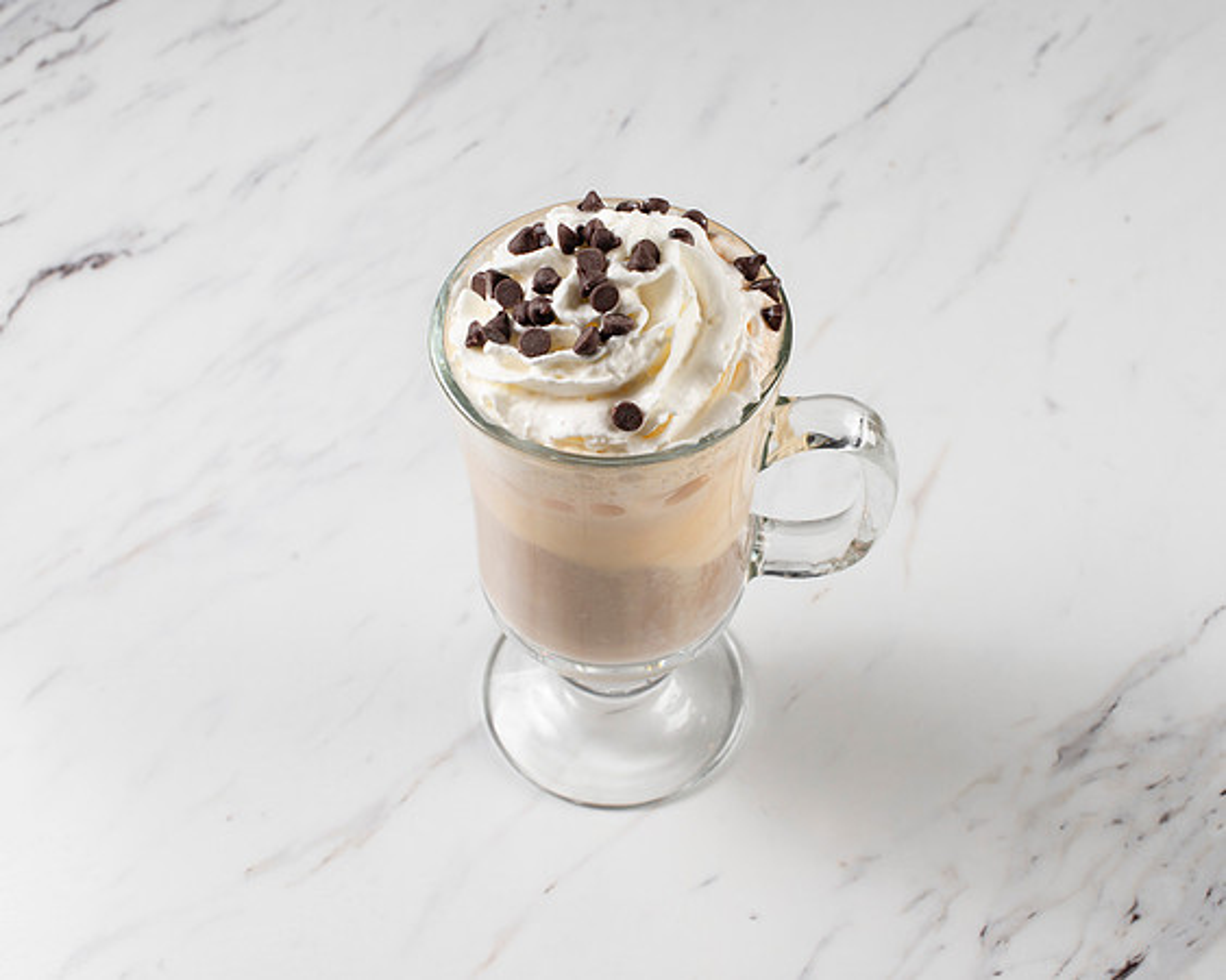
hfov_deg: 31.9
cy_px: 475
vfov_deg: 25.8
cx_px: 638
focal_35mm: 59
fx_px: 2142
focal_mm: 50
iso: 200
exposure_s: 1/200
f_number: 10
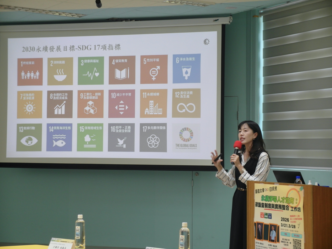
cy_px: 124
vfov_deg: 18.4
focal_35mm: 80
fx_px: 767
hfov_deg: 24.4
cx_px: 166
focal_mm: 17.3
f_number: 3.4
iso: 200
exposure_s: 1/60
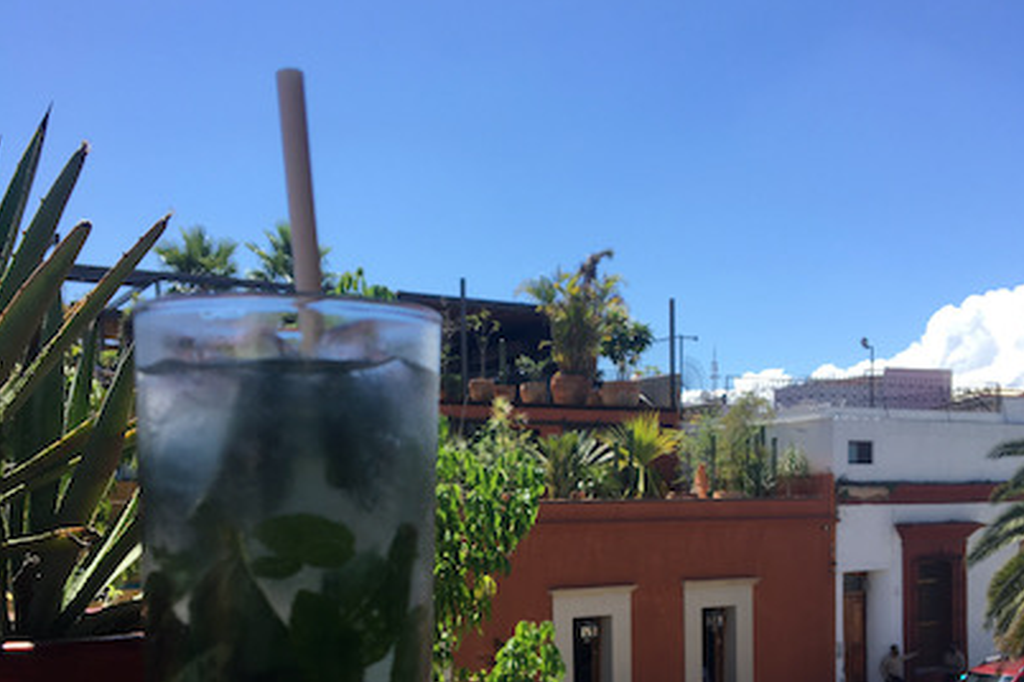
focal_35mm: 41
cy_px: 564
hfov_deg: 47.4
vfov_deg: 31.6
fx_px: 1166
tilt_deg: -2.4
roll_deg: +0.1
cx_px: 515
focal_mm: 4.15
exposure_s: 1/986
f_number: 2.2
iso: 25
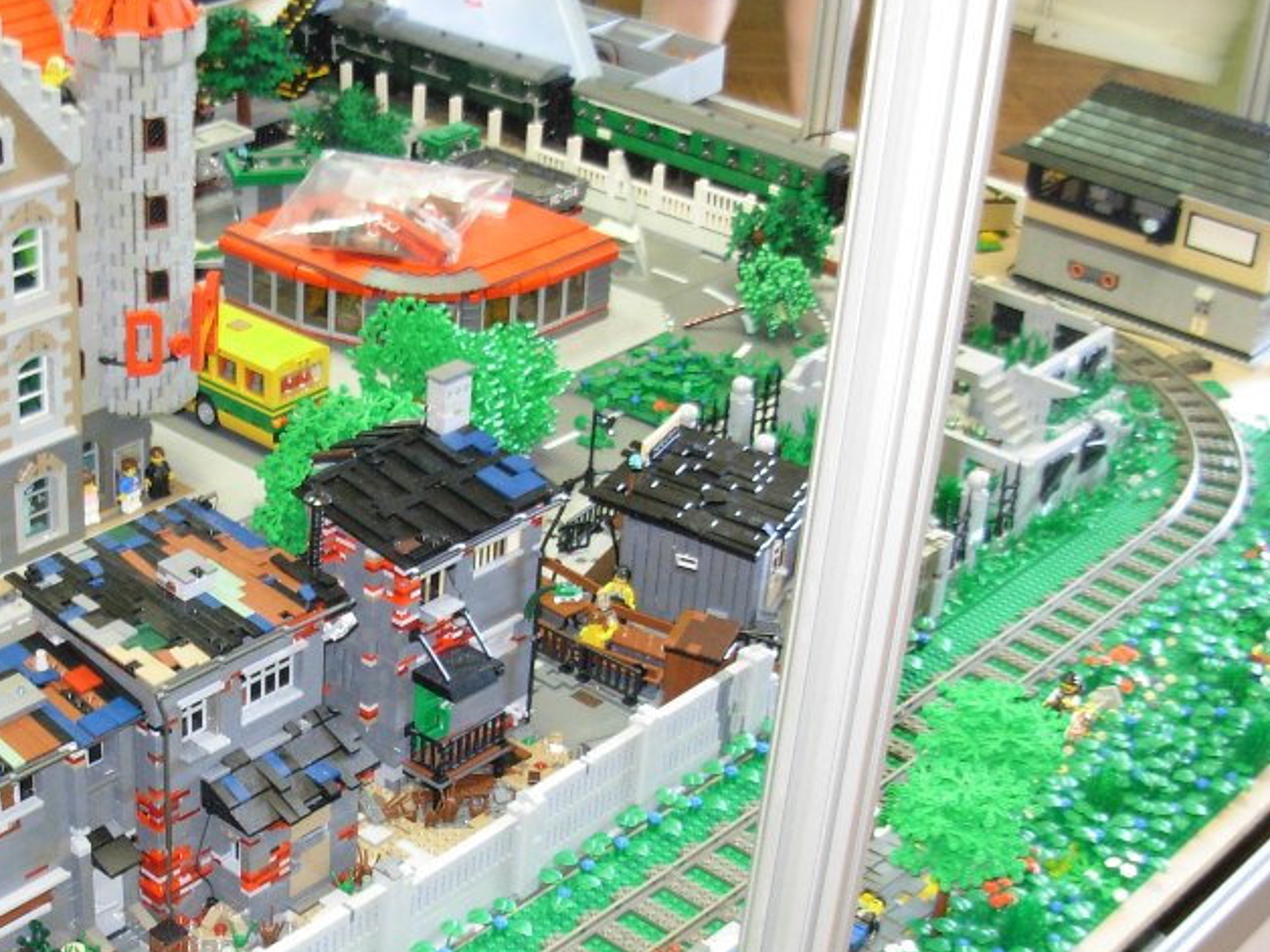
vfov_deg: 23.6
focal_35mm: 62
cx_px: 330
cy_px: 606
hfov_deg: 30.7
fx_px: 2275
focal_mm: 6.3
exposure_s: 1/7.1
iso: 200
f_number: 2.9
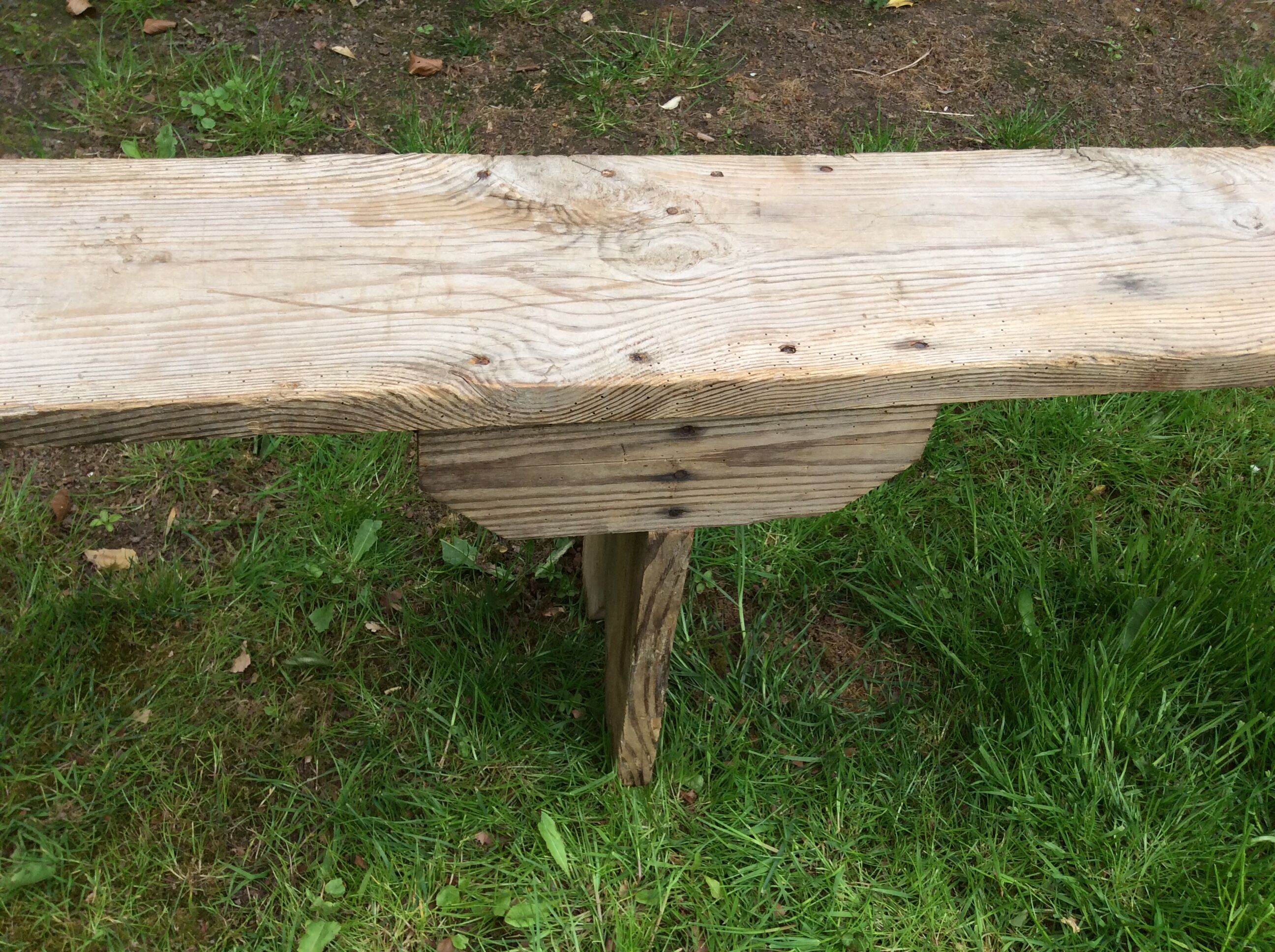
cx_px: 638
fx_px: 1177
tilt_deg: -47.1
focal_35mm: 32
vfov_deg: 44.1
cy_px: 476
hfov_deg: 56.9
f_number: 2.4
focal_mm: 3.3
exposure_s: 1/417
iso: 32
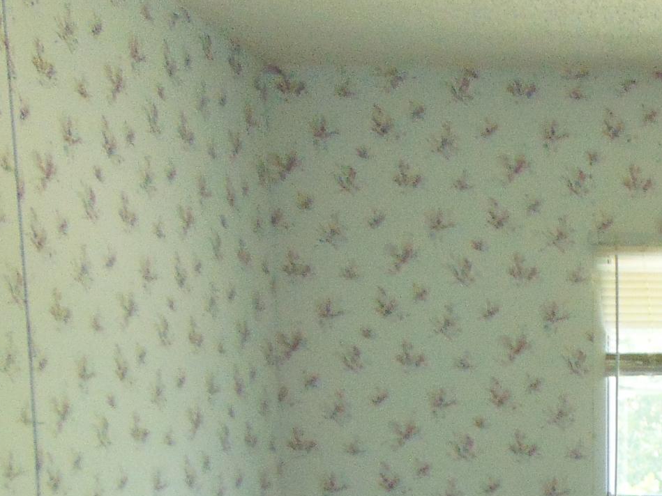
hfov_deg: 22.5
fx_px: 1511
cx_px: 823
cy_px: 727
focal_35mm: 79
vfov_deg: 17.0
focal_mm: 4.5
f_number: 3
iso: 100
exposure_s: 1/30
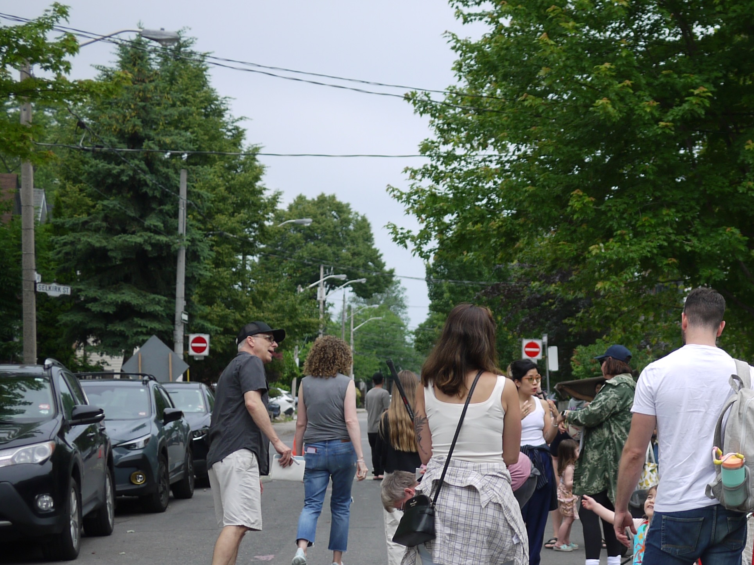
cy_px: 436
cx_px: 757
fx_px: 1808
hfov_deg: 22.6
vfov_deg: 17.7
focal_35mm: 83
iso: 100
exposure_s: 1/1000
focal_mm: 20
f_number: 1.8
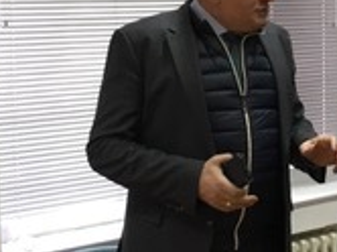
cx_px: 302
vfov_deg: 13.2
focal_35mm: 112
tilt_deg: -5.5
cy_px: 91
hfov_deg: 17.3
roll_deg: +1.4
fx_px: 1089
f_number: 2.2
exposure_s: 1/33
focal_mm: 4.15
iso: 160
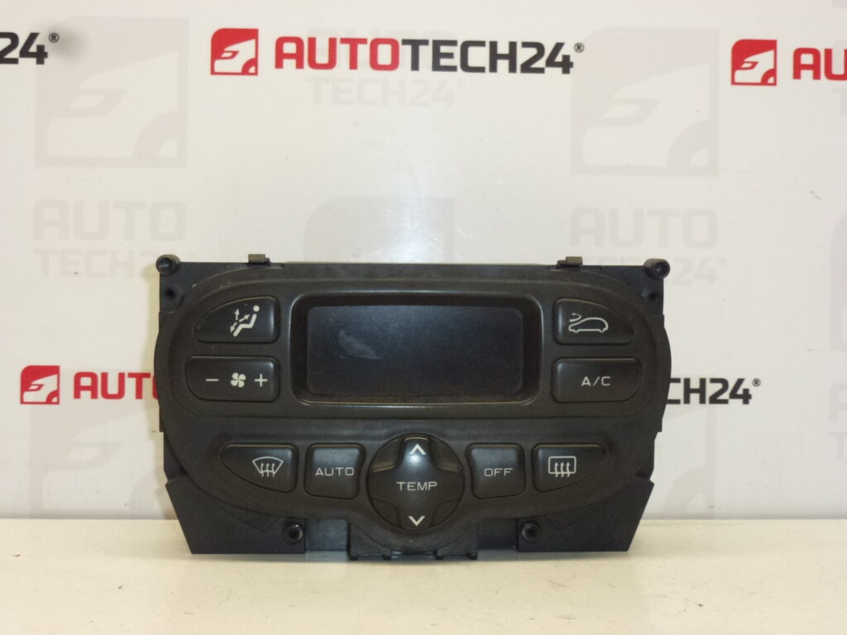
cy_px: 318
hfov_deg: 38.9
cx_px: 424
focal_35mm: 49
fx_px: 1199
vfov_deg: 29.7
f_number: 4.1
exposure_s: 1/125
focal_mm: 8.7
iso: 400
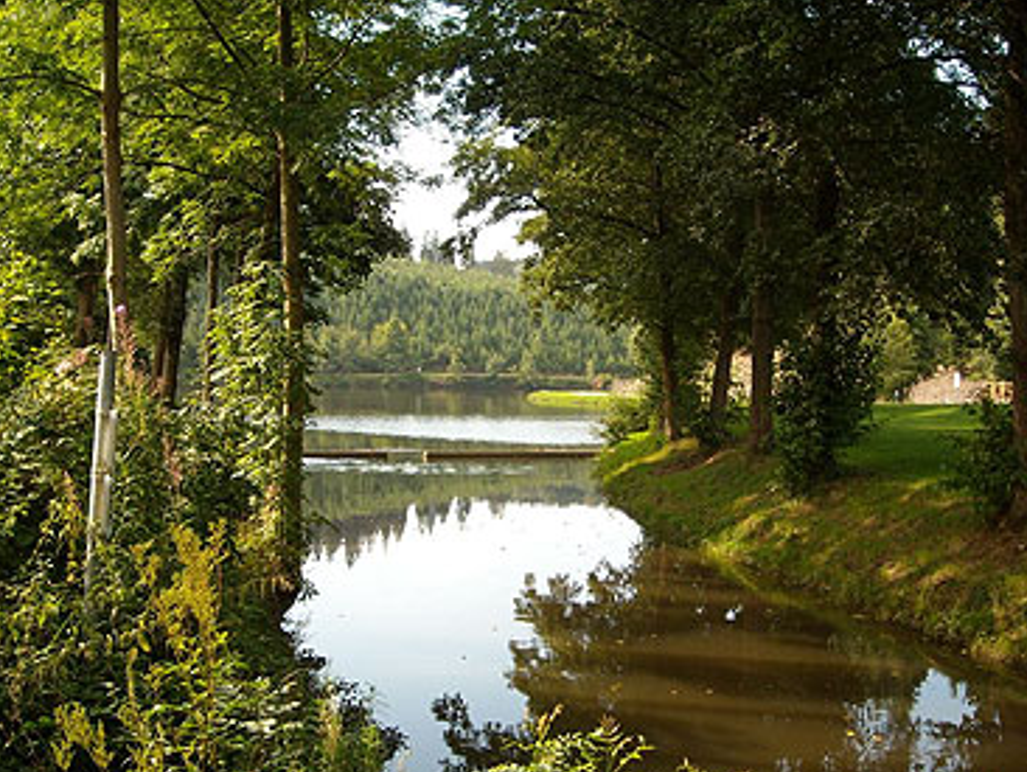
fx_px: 1277
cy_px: 387
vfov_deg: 33.6
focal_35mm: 43
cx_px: 491
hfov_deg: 43.8
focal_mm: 5.7
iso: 64
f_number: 2.8
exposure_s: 1/192
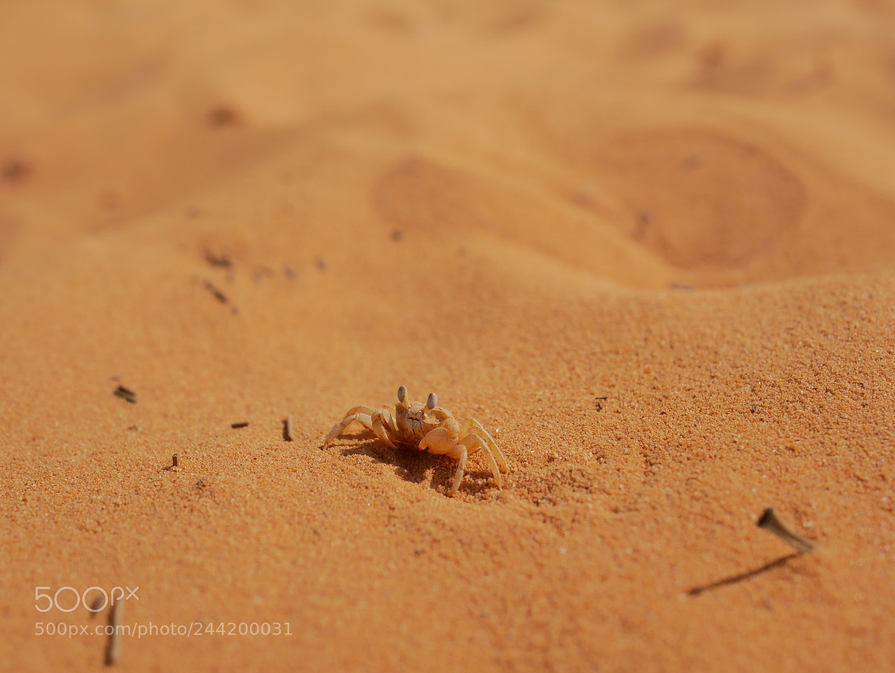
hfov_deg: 46.8
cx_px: 448
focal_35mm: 40
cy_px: 336
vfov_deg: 36.0
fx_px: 1035
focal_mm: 20
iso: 800
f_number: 4
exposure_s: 1/4000
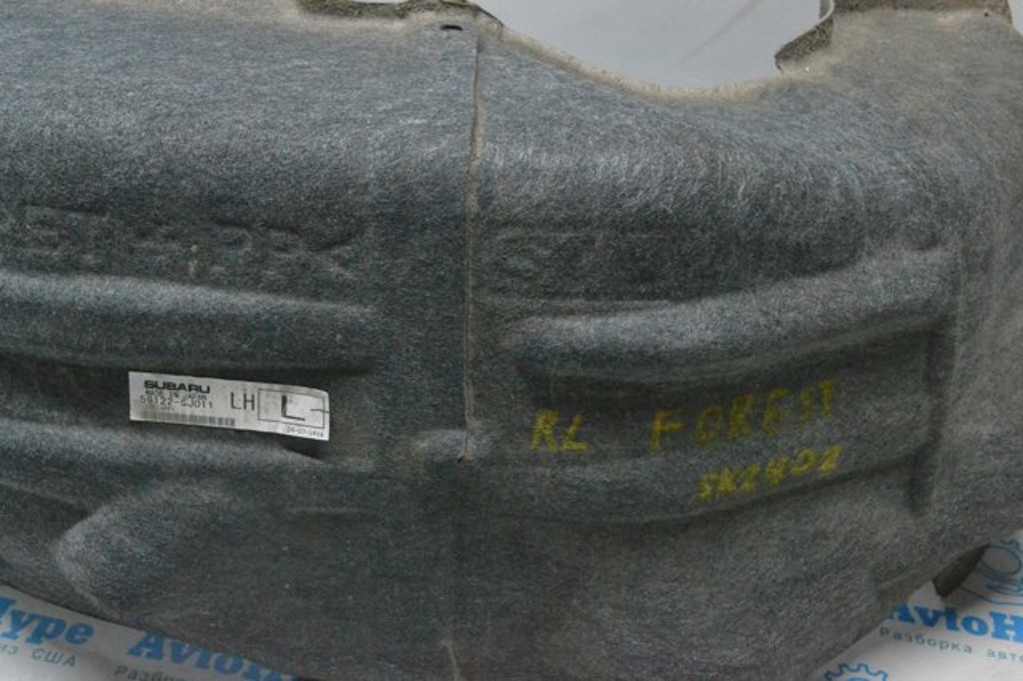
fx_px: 1448
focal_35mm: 51
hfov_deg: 38.9
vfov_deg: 26.5
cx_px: 512
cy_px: 340
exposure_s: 1/160
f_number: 9
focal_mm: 34
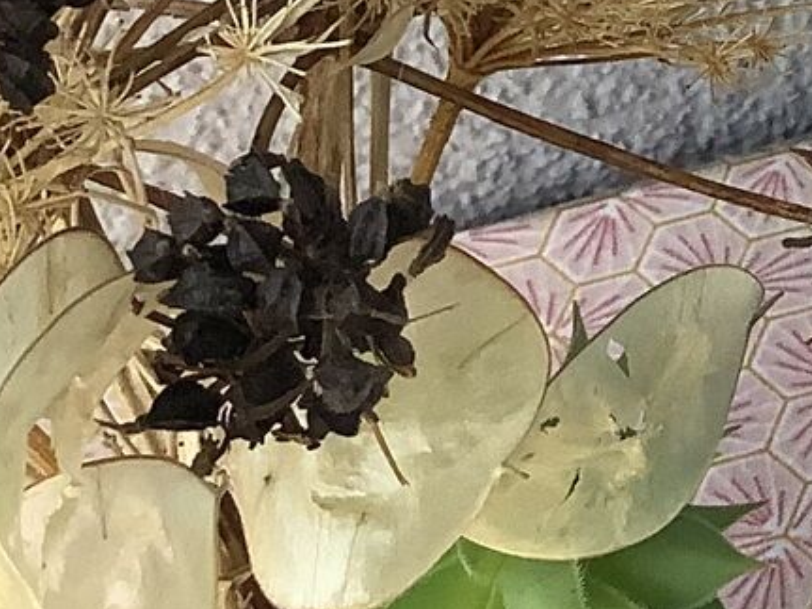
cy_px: -592
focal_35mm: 144
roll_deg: +3.5
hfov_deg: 12.3
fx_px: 3377
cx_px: 1543
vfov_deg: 9.6
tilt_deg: -30.1
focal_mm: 3.3
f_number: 2.4
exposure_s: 1/120
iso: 80
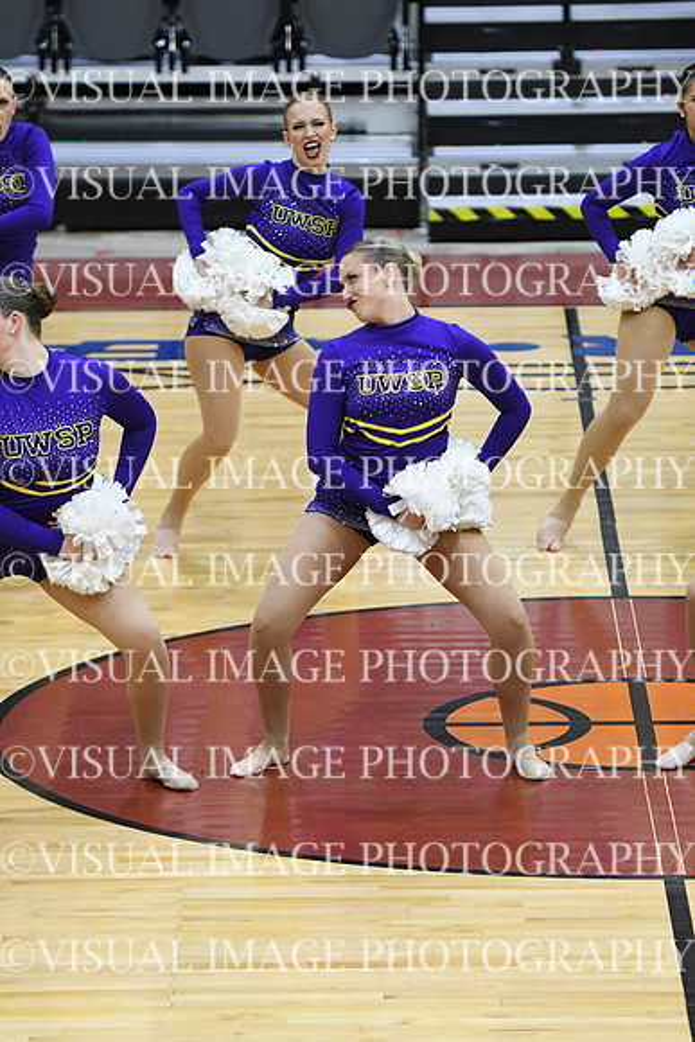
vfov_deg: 9.1
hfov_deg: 6.1
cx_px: 348
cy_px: 521
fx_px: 6511
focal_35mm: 225
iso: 3200
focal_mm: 150
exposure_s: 1/400
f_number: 2.8
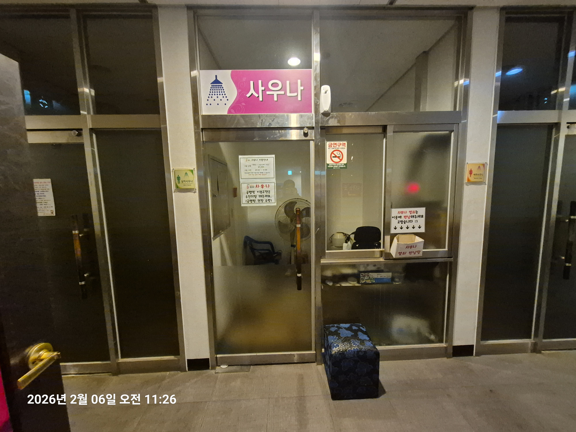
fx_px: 216
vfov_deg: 89.9
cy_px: 216
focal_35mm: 13
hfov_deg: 106.2
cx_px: 288
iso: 1600
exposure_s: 1/60
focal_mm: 1.74
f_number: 2.2
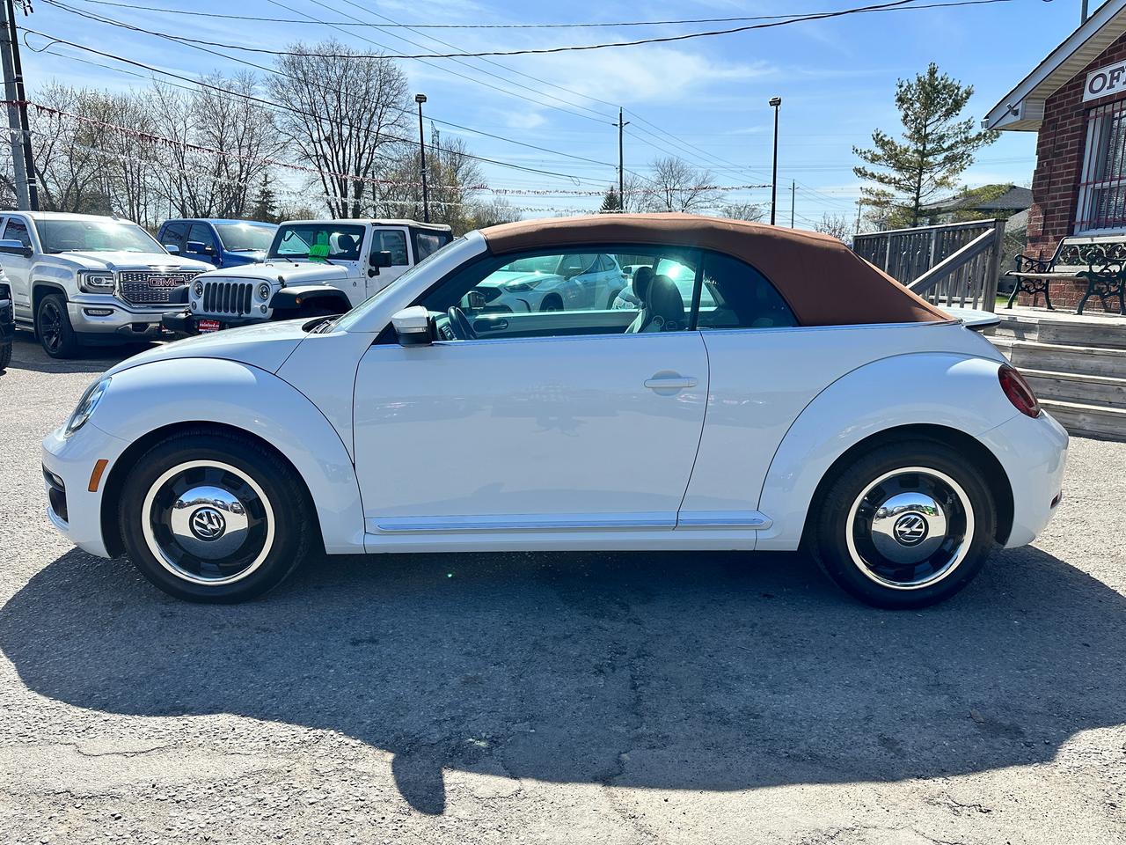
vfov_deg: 56.8
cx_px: 563
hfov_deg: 71.6
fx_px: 781
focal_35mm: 24
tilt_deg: -10.5
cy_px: 422
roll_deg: -1.3
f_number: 1.78
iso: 80
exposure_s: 1/3861
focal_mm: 6.86
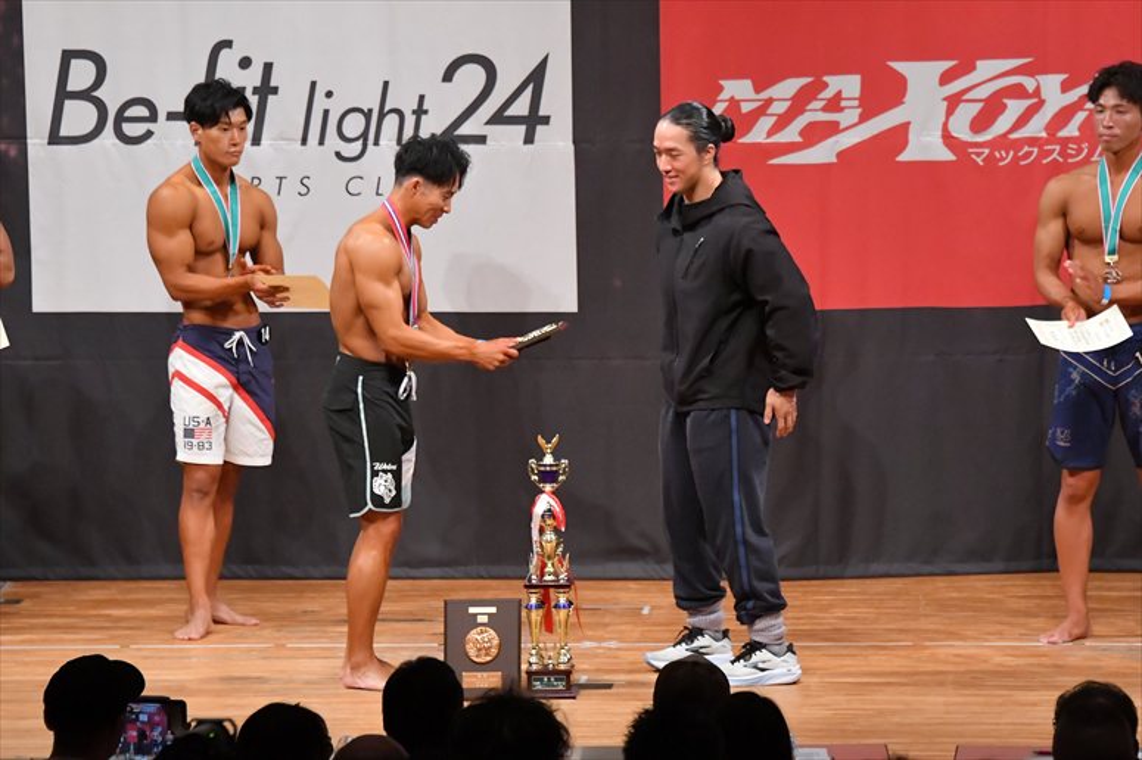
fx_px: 7134
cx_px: 571
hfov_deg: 9.2
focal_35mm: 225
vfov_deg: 6.1
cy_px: 380
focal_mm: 150
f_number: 5.6
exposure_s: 1/400
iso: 8000
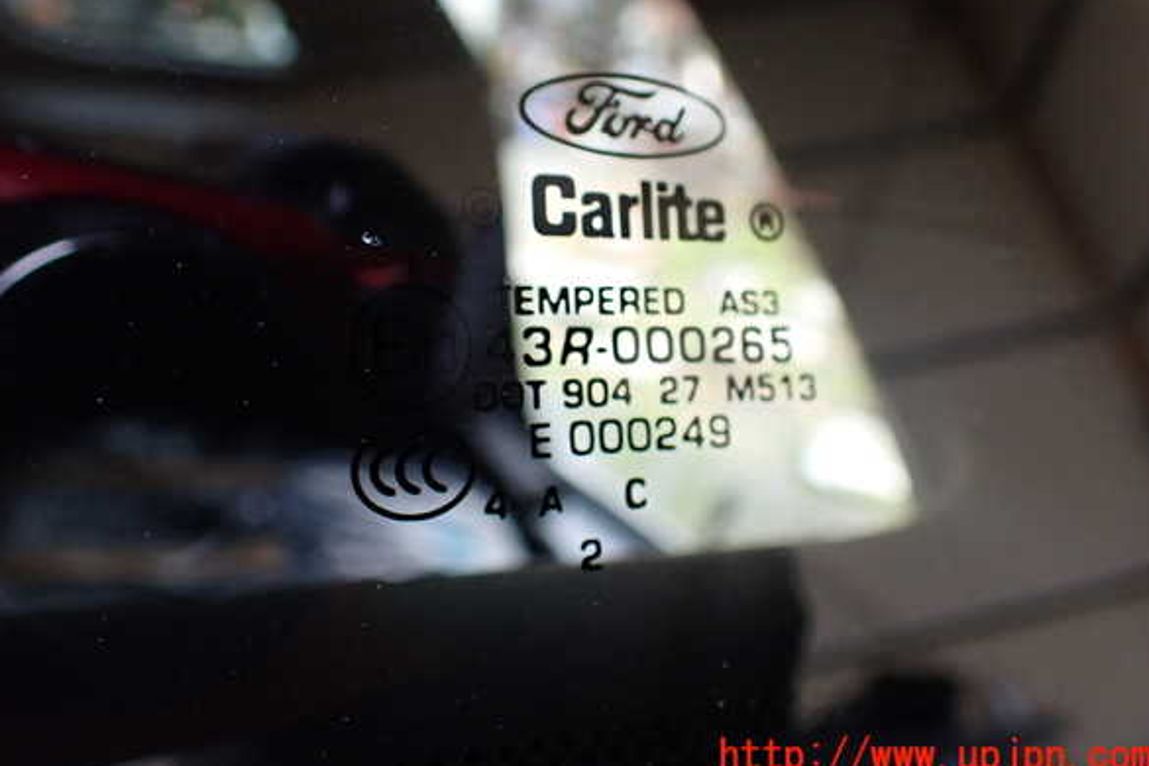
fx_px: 1021
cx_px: 574
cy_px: 340
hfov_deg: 58.7
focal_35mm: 32
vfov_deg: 41.1
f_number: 2.3
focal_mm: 5.4
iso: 320
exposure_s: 1/125
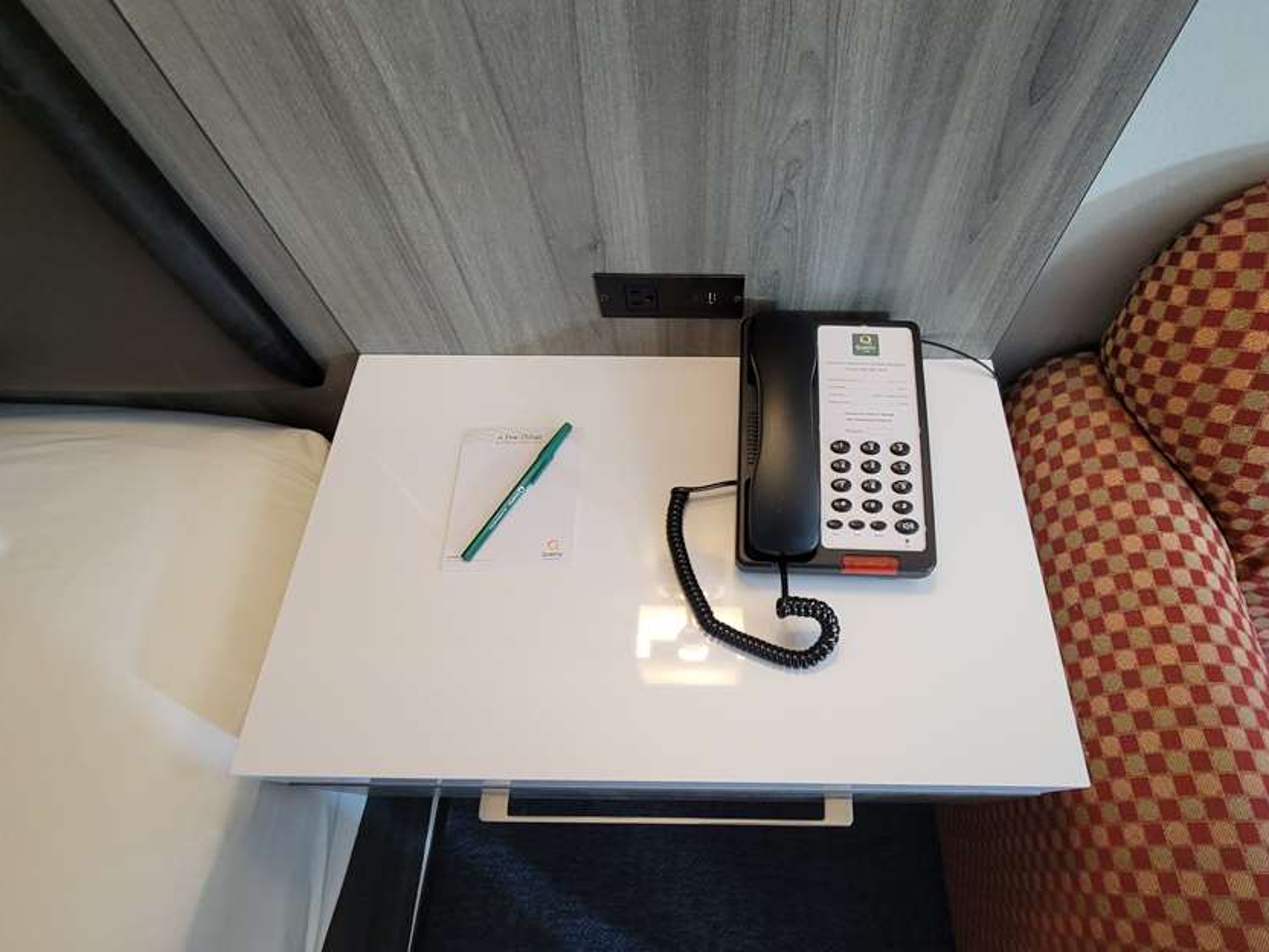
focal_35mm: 16
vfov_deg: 78.0
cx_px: 711
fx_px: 587
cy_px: 513
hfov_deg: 94.1
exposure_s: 1/30
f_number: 2.2
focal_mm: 2.2
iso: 320
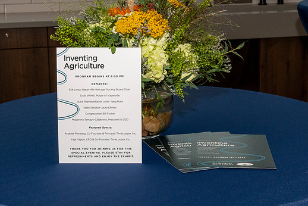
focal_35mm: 84
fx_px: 719
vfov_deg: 16.3
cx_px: 153
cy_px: 93
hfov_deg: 24.2
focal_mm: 50
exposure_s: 1/200
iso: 2000
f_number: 18
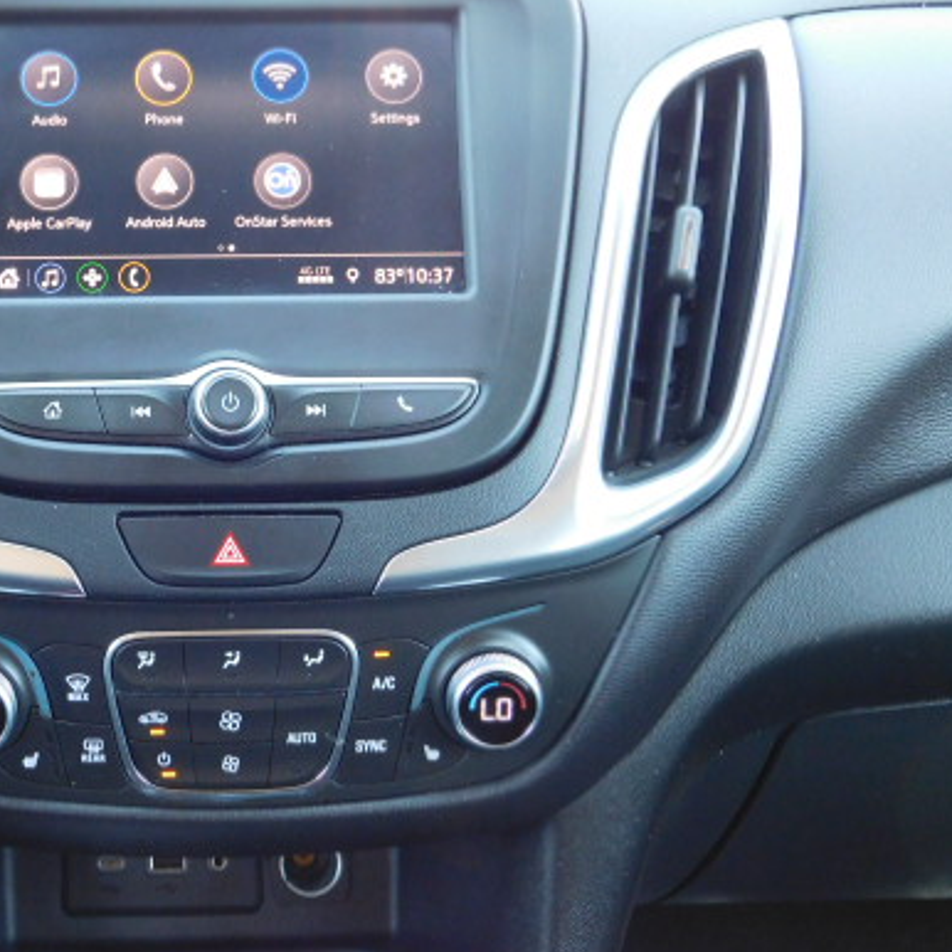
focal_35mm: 66
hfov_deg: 25.7
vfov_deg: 26.1
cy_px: 427
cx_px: 195
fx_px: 2054
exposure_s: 1/30
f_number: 3.7
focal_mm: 8
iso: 320
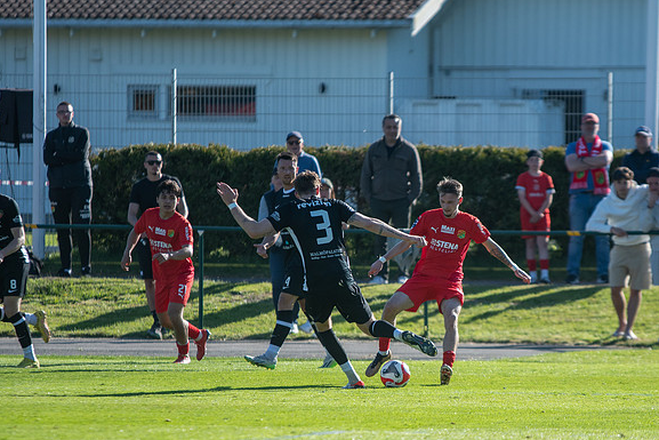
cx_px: 442
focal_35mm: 411
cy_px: 293
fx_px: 7525
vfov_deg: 3.3
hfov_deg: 5.0
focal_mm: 200
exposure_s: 1/2000
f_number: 3.2
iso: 250
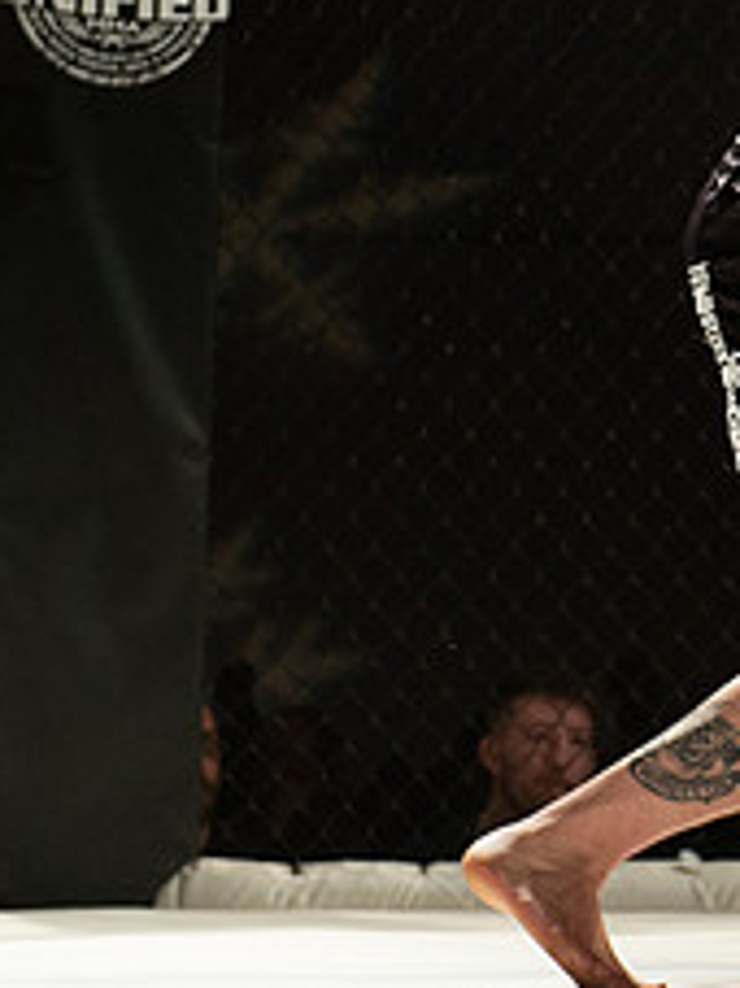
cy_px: 152
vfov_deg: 11.4
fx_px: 4907
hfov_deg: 8.5
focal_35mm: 172
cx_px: 958
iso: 1600
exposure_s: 1/500
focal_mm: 70
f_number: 4.5
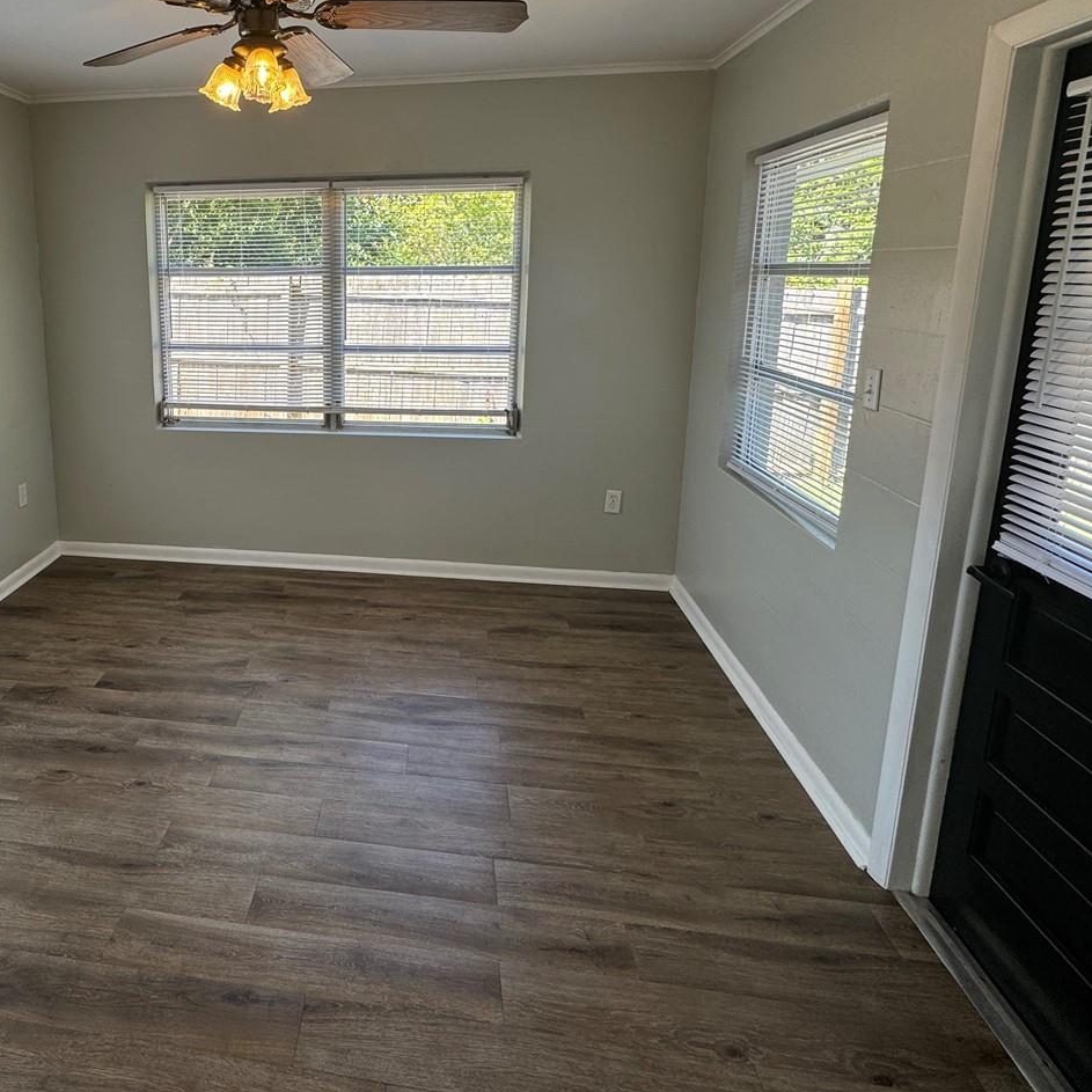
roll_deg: +0.3
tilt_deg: -10.9
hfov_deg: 68.9
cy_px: 401
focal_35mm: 21
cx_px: 316
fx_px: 749
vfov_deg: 70.8
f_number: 2.2
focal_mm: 2.22
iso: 50
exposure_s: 1/120
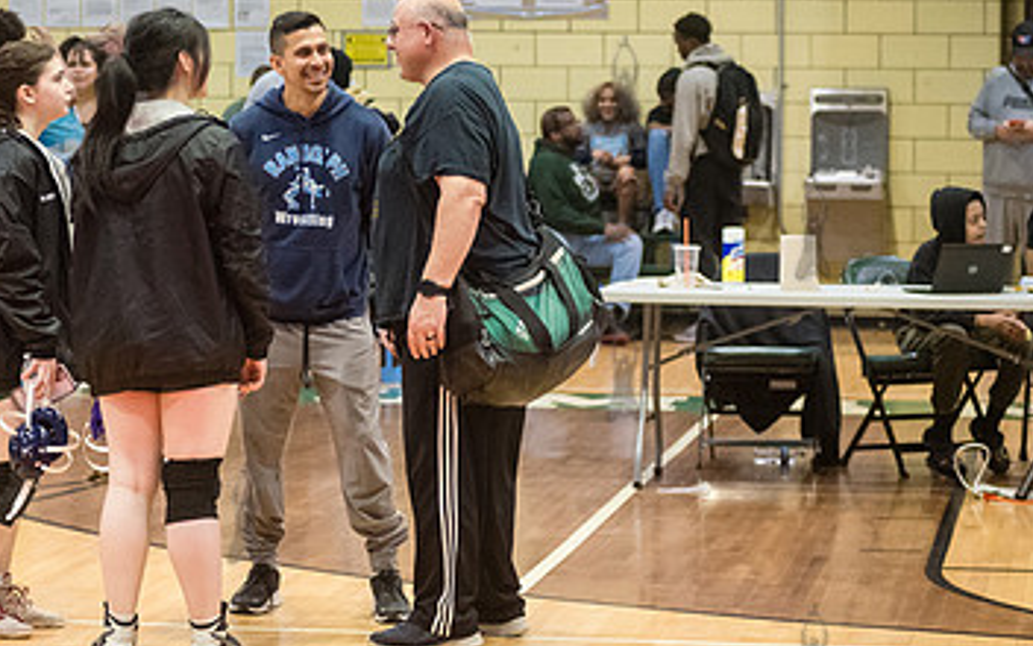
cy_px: 228
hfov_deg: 13.4
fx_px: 4392
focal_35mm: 156
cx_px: 244
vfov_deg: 8.4
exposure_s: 1/400
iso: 8000
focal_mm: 92
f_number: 3.5
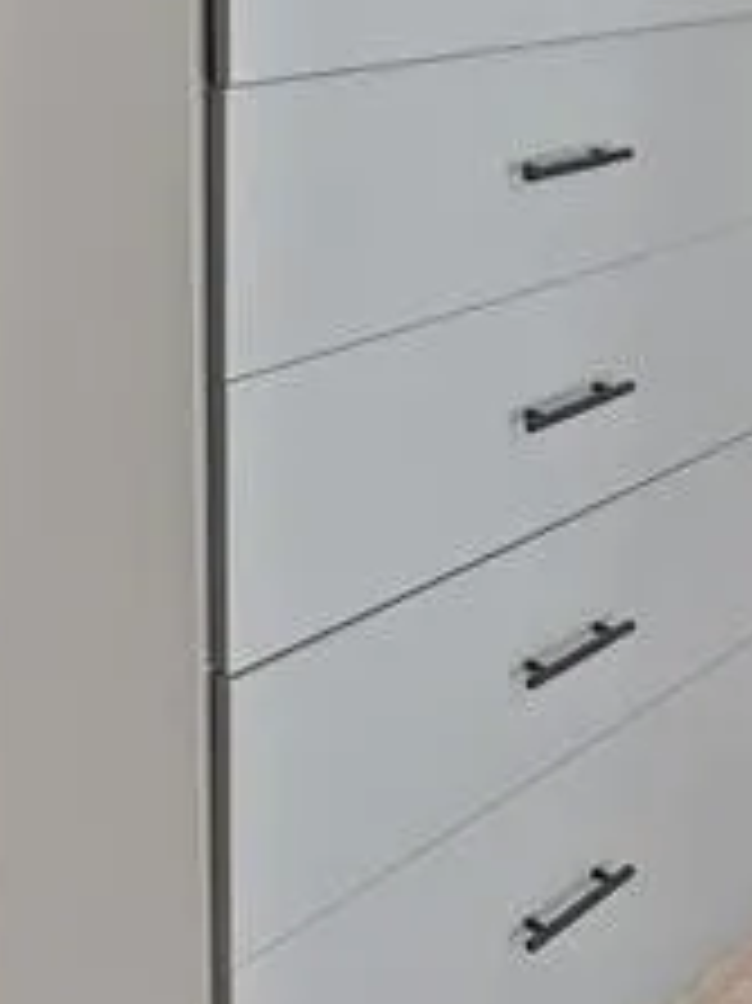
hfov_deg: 27.1
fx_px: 1537
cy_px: -160
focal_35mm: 53
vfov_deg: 31.2
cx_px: 581
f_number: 9
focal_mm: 12
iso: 640
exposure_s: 1/1.25
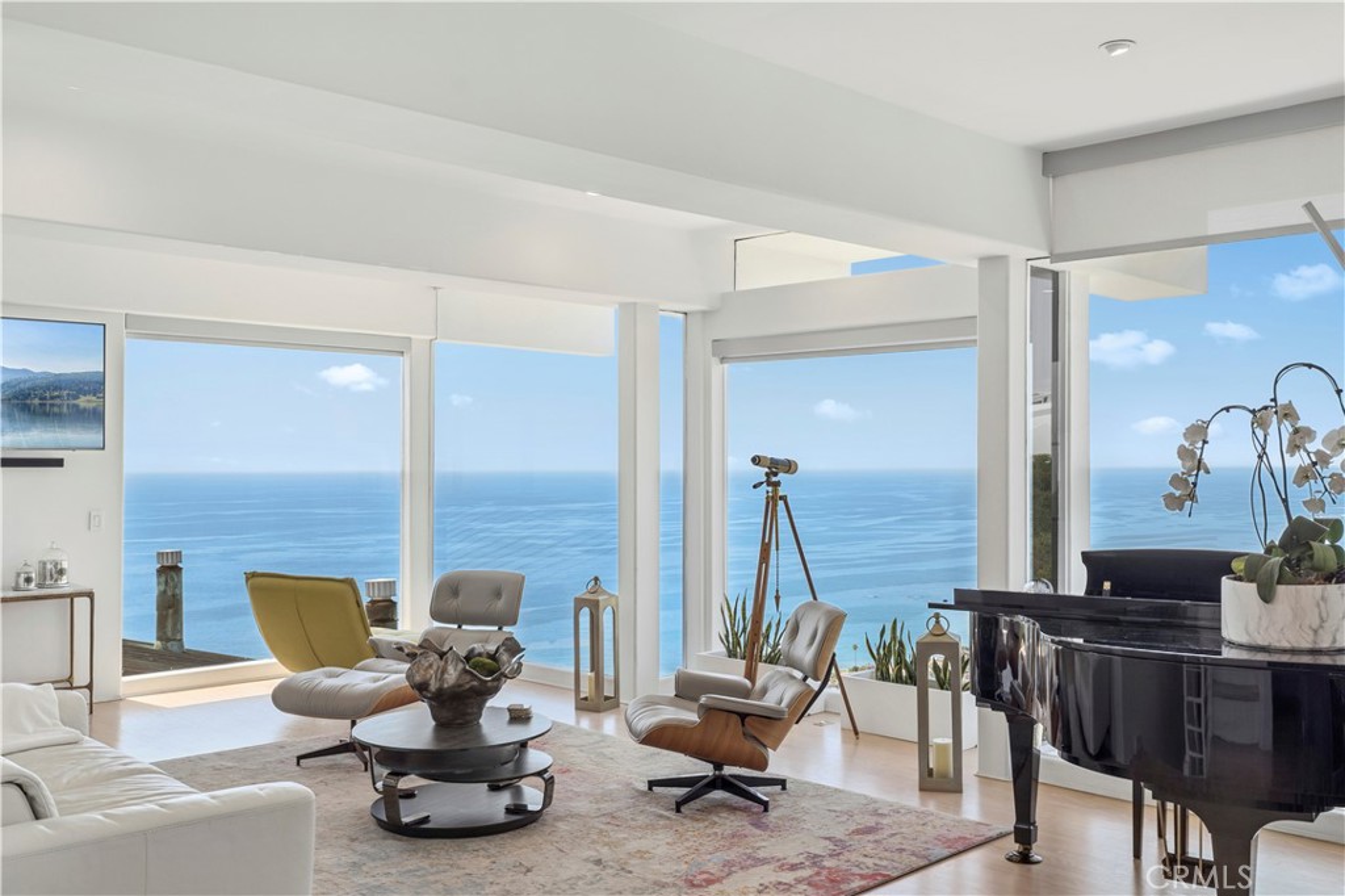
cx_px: 672
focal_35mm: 33
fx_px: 1232
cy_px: 448
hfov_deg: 57.2
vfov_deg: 39.9
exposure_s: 1/160
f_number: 9
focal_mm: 33
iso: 160
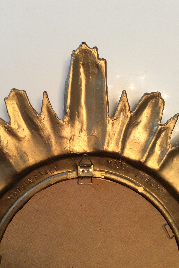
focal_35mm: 34
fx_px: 254
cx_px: 79
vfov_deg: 55.8
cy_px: 131
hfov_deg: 38.8
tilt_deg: -83.0
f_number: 2.4
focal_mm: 3.3
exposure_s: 1/25
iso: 125
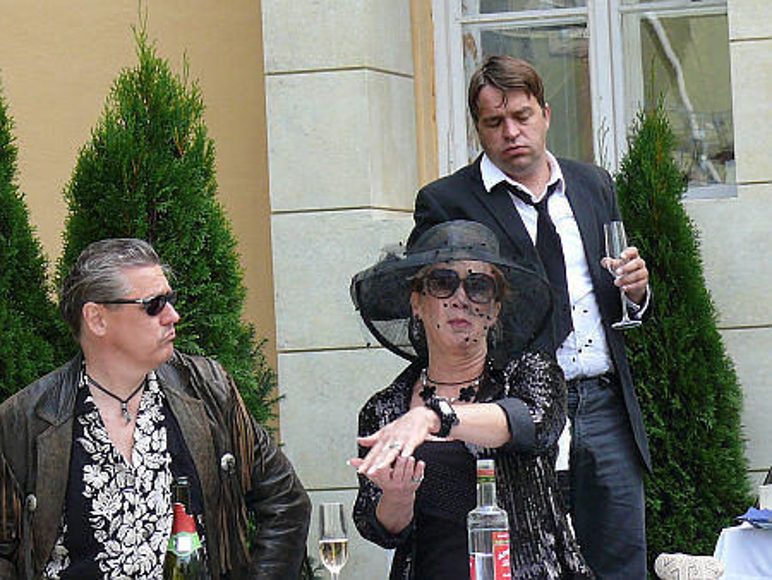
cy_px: 290
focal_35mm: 189
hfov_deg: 10.5
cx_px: 386
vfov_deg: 7.9
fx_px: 4217
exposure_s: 1/250
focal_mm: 22.5
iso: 100
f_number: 4
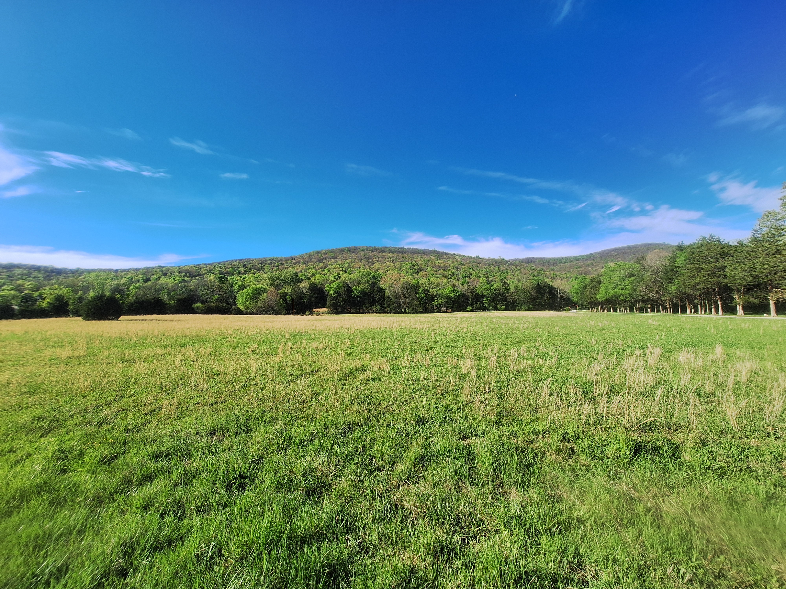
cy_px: 294
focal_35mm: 13
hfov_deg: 106.2
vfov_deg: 89.9
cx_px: 393
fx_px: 295
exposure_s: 1/984
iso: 40
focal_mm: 1.74
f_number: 2.2
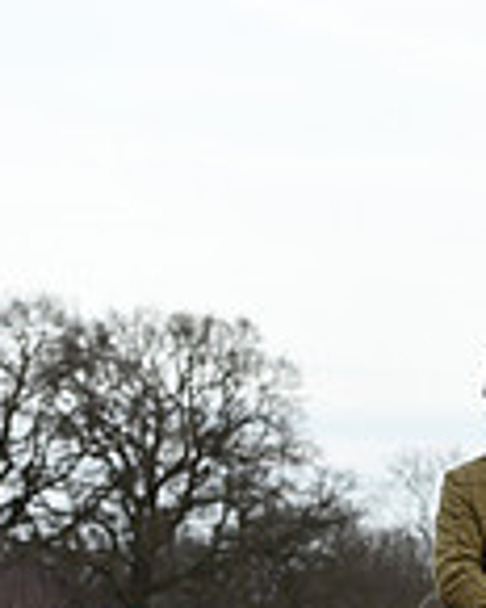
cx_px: 1043
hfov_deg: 5.0
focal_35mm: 300
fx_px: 5394
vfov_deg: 6.4
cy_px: 776
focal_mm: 80
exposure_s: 1/1000
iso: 1400
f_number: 4.5
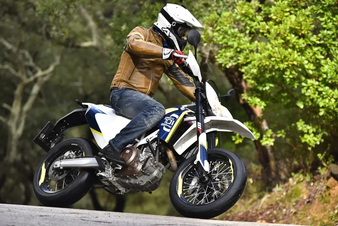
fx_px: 1315
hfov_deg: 14.6
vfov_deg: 9.8
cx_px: 169
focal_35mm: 140
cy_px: 113
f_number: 3.5
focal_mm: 140
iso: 1000
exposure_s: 1/4000
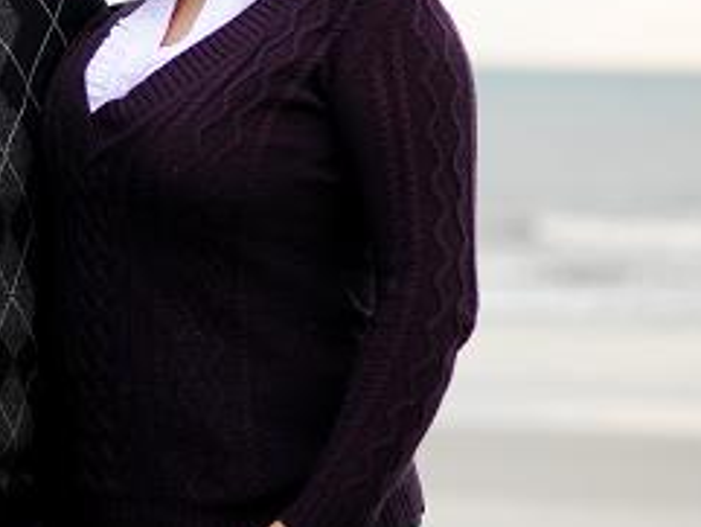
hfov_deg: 12.3
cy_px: 15
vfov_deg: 9.2
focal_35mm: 160
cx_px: 166
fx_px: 3242
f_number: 1.4
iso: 250
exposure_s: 1/800
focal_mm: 50
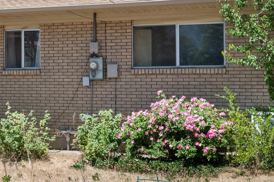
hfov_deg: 25.1
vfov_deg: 18.4
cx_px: -41
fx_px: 563
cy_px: 73
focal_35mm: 74
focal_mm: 26
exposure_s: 1/1250
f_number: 8
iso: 800
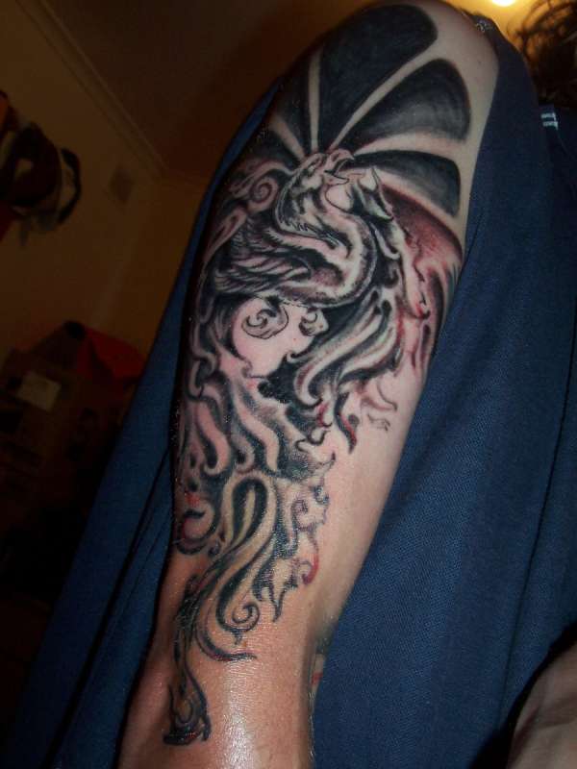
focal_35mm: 37
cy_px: 384
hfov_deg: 38.7
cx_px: 288
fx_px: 822
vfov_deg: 50.1
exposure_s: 1/60
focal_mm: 5.6
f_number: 2.8
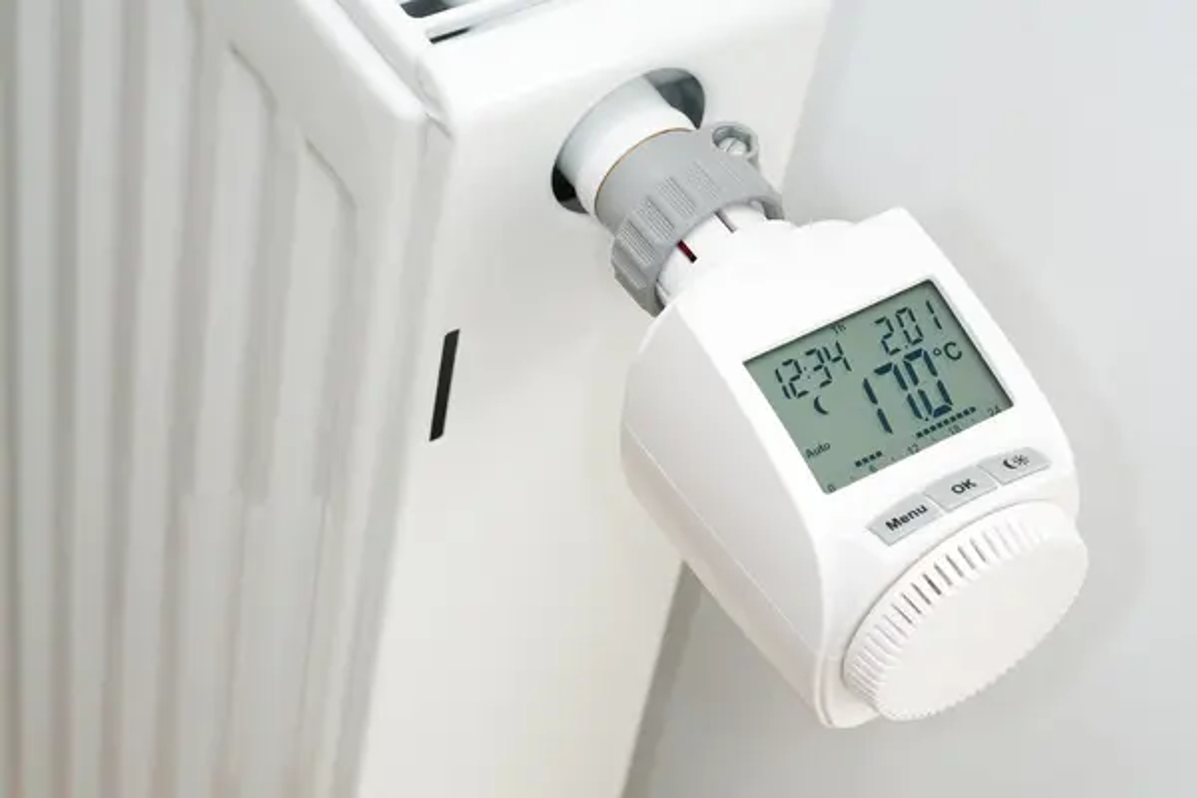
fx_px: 2494
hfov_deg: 27.0
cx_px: 598
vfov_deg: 18.2
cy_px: 399
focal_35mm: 75
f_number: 9.5
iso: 100
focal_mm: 50
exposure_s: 1/3.33
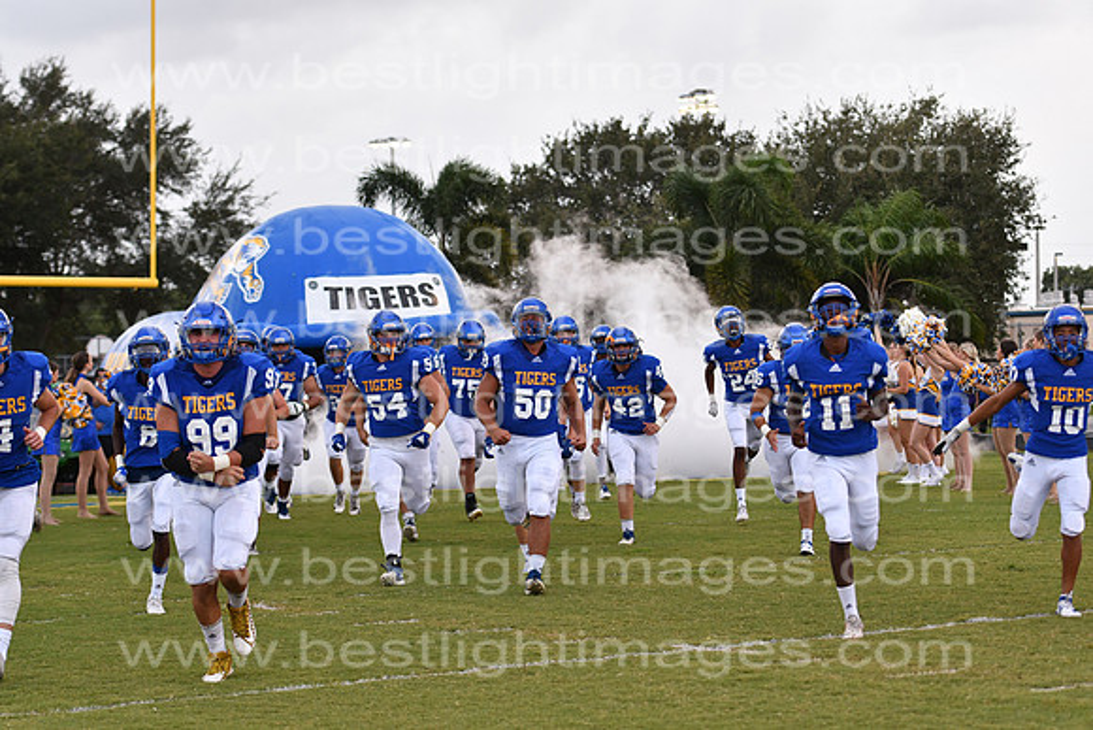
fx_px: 3189
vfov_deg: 13.0
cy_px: 365
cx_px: 546
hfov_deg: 19.5
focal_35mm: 105
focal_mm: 70
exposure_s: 1/1250
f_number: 3.2
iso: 800
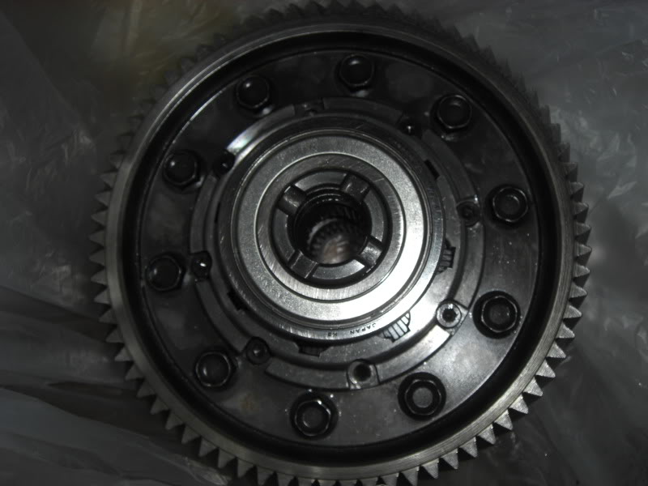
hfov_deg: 49.0
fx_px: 711
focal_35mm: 38
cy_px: 243
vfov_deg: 37.7
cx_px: 324
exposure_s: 1/30
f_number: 4
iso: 80
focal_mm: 7.9
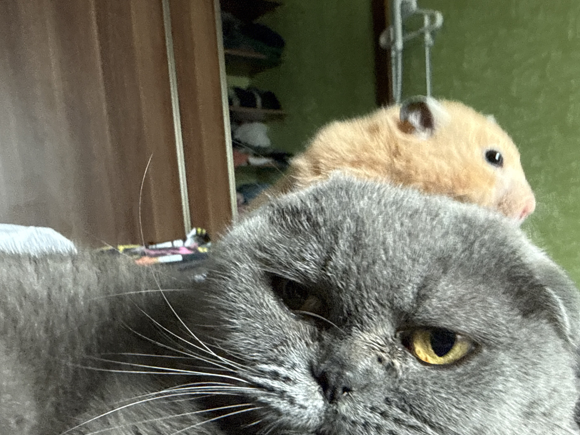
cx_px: 363
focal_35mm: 36
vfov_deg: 39.0
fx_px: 603
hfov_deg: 50.8
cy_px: 306
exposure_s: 1/60
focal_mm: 2.22
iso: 500
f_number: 2.2
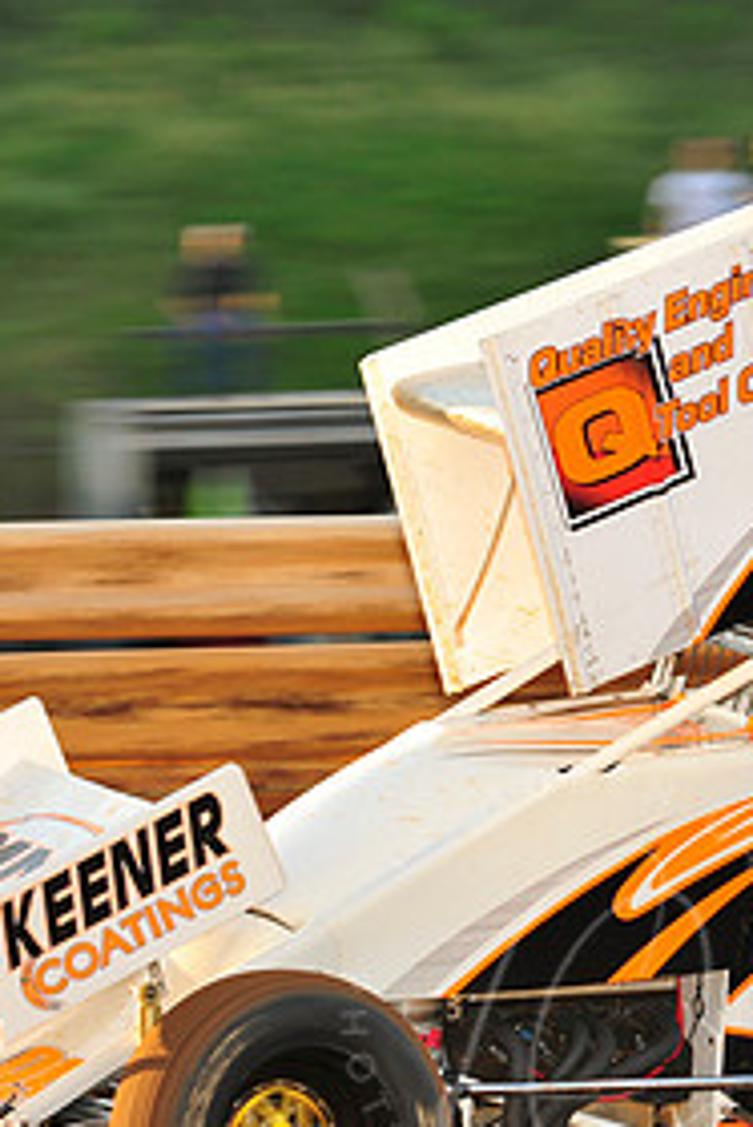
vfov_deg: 5.9
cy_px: 636
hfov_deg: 3.9
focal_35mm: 352
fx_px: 11030
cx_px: 580
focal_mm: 170
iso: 500
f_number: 7.1
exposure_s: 1/320
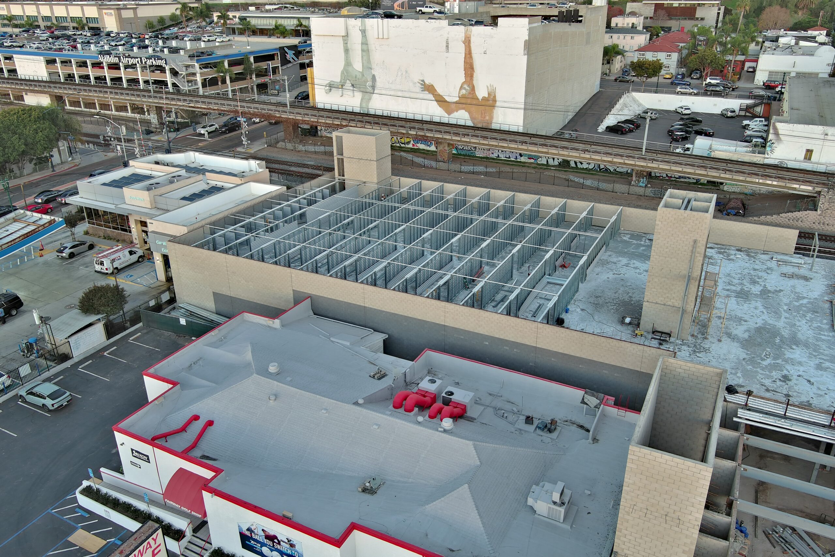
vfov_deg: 45.0
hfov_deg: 63.7
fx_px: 673
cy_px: 278
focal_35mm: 29
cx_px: 418
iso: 100
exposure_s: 1/39.9
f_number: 2.8
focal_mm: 10.57
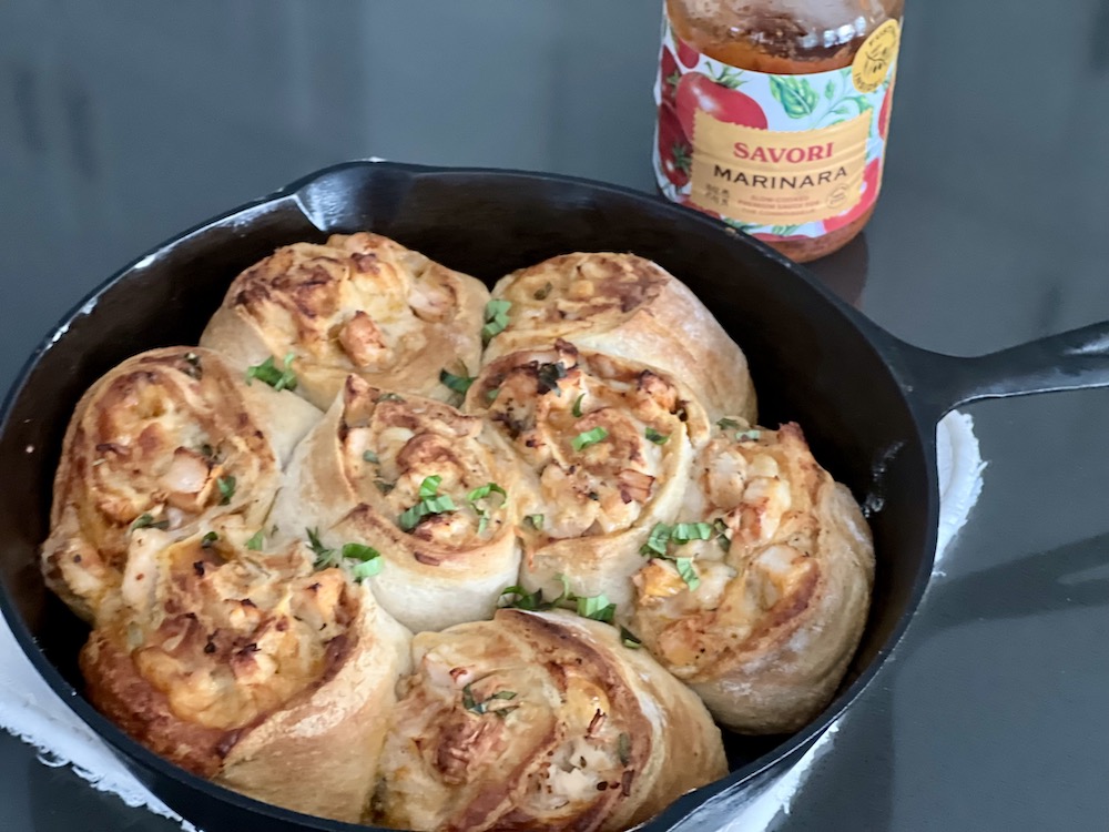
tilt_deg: -43.0
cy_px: 416
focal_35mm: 77
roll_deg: -1.2
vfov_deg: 19.1
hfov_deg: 25.3
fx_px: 2467
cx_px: 554
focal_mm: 9
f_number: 2.8
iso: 640
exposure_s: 1/15
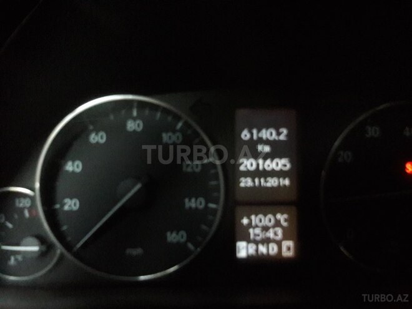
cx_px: 206
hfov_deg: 63.4
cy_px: 154
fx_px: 333
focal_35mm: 28
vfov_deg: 49.7
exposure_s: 1/17
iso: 800
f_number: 1.9
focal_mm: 3.7
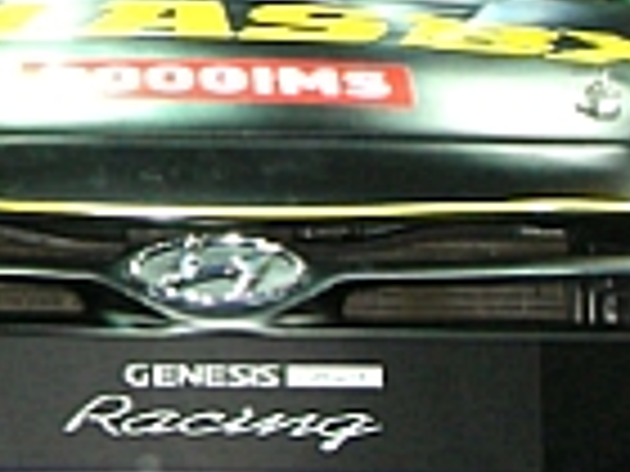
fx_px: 3185
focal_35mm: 175
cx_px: -423
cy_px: -173
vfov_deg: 8.3
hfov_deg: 10.7
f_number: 3
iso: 127
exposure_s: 1/30
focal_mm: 5.8
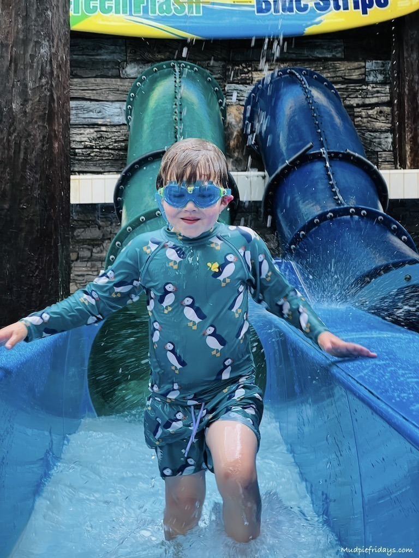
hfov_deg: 19.1
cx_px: 210
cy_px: 279
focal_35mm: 77
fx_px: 1243
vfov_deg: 25.3
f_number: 2.8
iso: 125
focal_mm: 9
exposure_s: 1/100
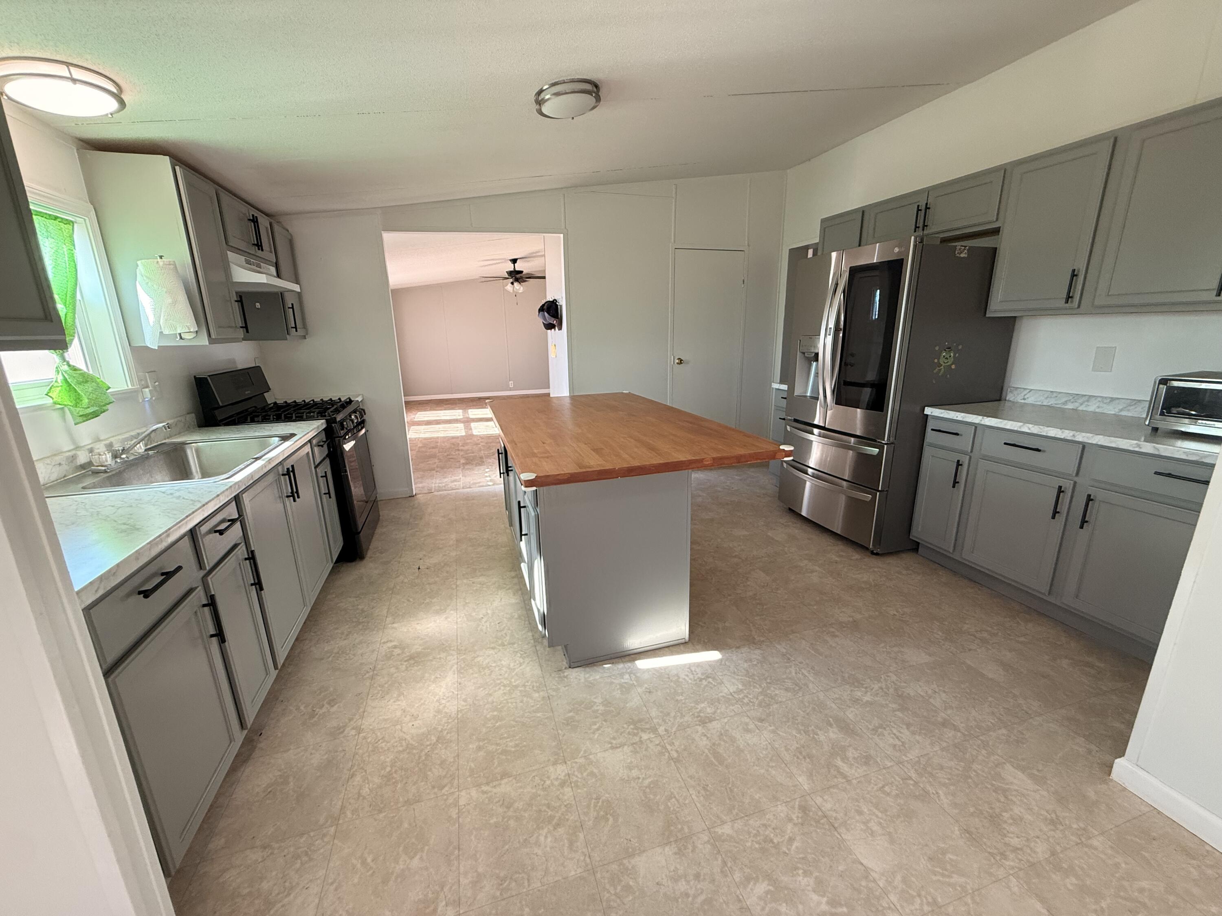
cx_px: 611
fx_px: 494
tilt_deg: -14.7
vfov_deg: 85.7
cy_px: 458
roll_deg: +0.6
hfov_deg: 102.1
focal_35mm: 14
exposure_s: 1/120
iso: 160
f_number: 2.2
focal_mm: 2.22
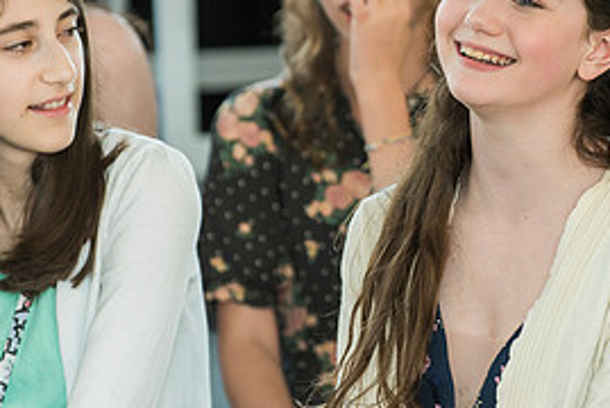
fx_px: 7311
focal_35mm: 431
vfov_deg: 3.2
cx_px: 492
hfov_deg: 4.8
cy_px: 85
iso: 640
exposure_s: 1/160
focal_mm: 200
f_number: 4
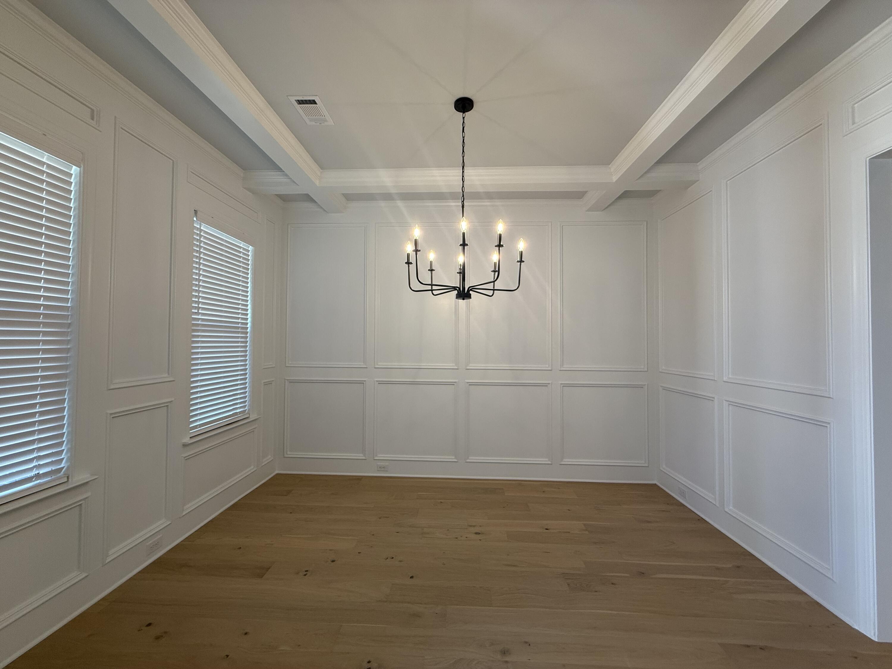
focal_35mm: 14
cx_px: 446
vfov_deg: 85.7
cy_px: 334
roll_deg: -0.8
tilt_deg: +0.8
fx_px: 361
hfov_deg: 102.1
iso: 100
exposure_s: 1/120
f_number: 2.2
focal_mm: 2.22
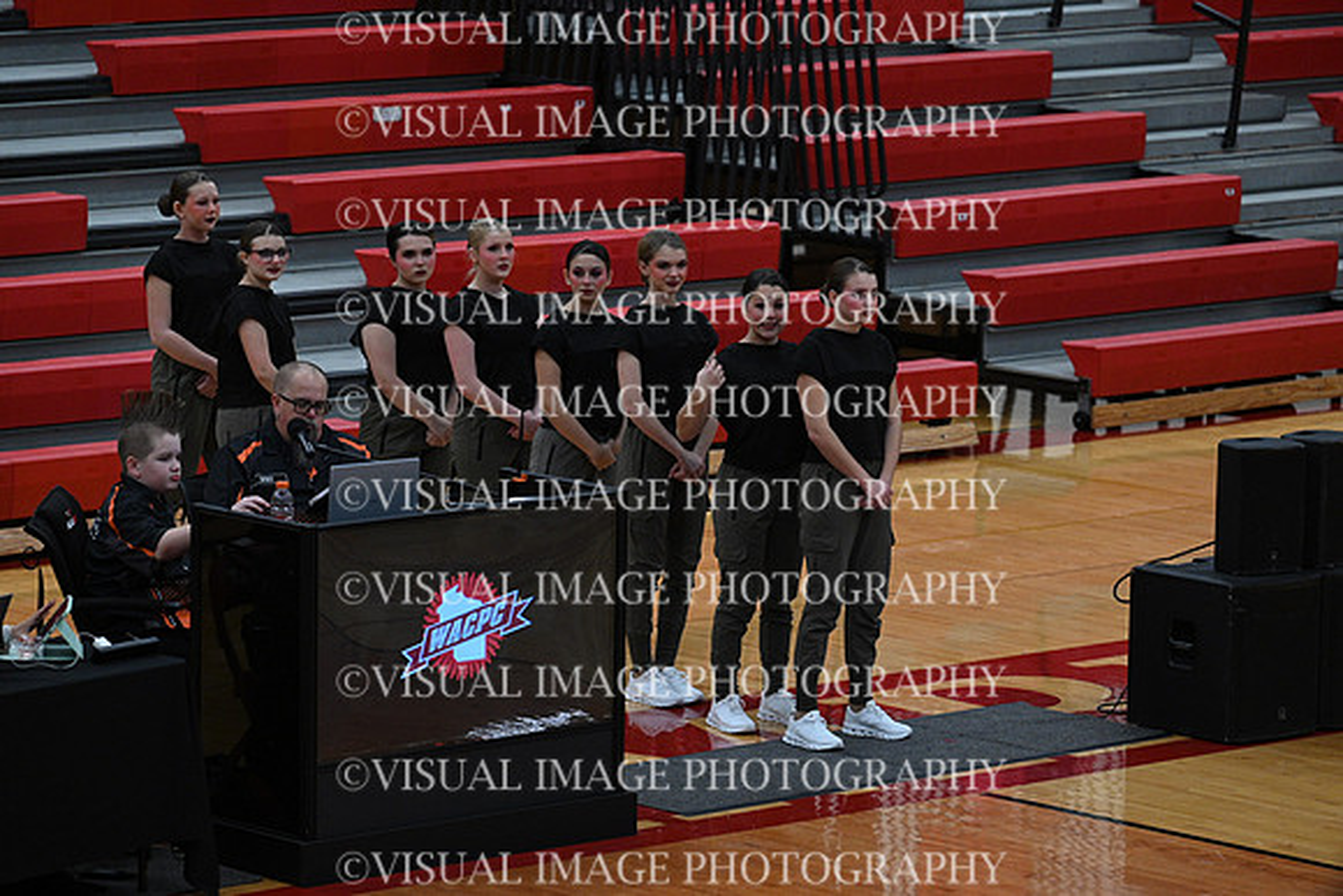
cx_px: 672
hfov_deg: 11.4
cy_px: 448
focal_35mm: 180
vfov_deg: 7.6
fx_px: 6716
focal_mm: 180
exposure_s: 1/400
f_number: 4
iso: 4000
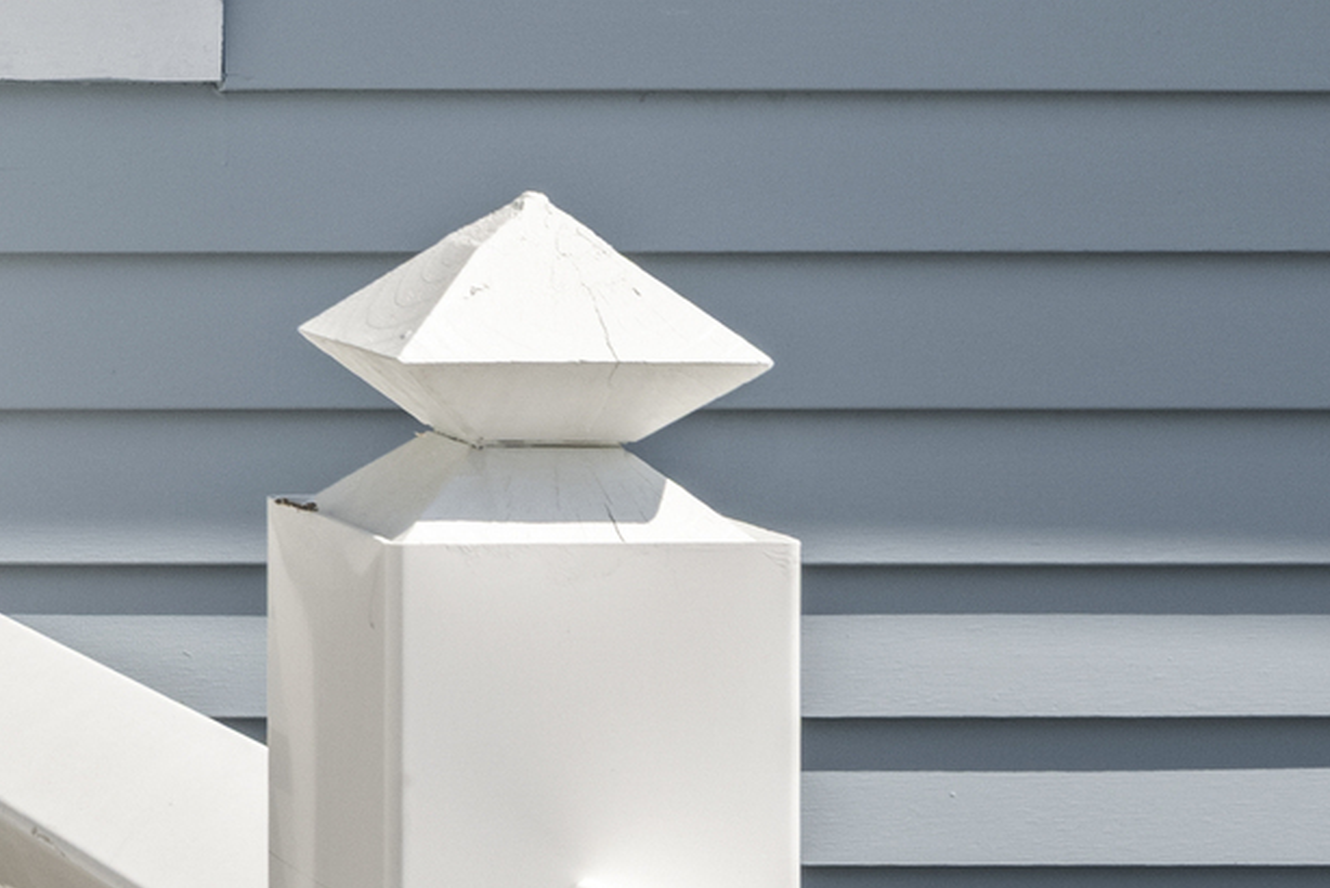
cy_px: -223
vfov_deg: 9.3
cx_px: -1557
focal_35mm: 145
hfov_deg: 12.1
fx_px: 5359
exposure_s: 1/400
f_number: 9
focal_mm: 29
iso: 320
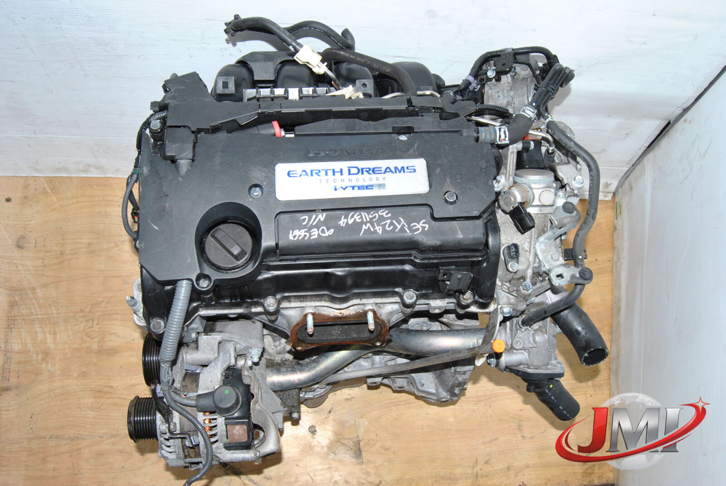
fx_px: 606
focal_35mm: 30
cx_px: 363
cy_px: 243
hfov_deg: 61.9
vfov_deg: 43.7
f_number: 10
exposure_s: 1/200
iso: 400
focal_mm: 20
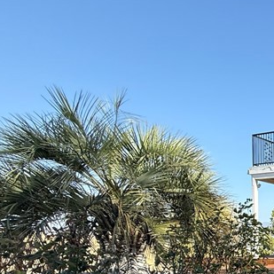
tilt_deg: -3.0
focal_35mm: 41
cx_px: 417
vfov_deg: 37.3
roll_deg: -0.5
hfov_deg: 27.4
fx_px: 367
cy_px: 263
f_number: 2.2
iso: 50
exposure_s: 1/809
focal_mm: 2.22
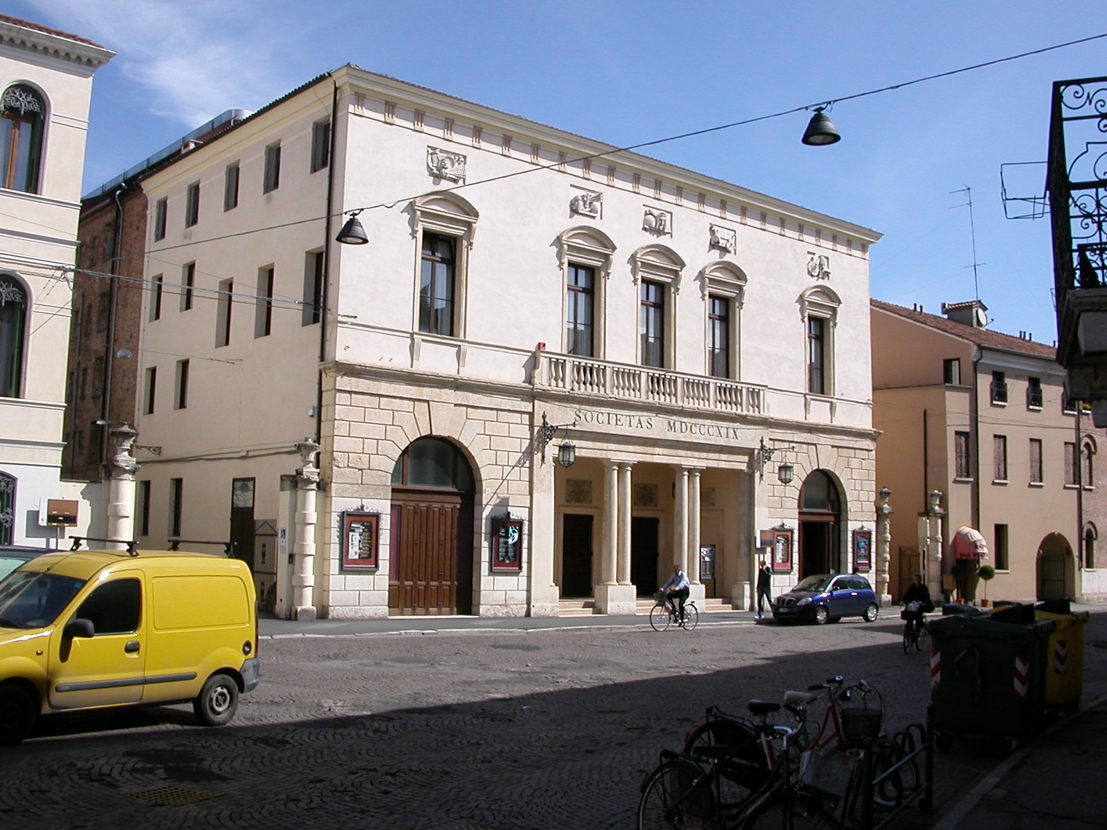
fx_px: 1183
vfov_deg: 38.7
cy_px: 415
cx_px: 554
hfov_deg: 50.1
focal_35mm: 37
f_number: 4.5
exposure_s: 1/745
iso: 100
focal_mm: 5.6
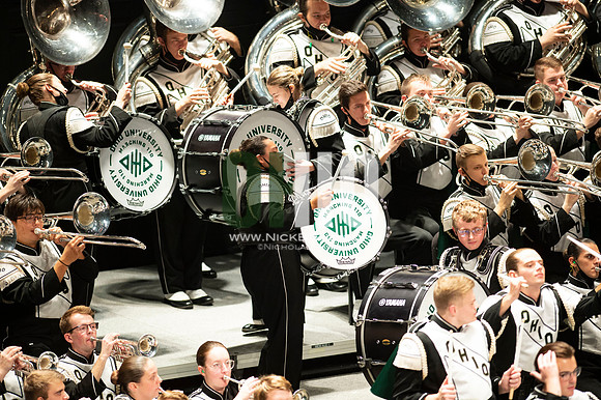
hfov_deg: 6.9
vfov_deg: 4.6
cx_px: 300
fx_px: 5005
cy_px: 200
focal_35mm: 300
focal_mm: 300
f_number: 2.8
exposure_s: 1/500
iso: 3200
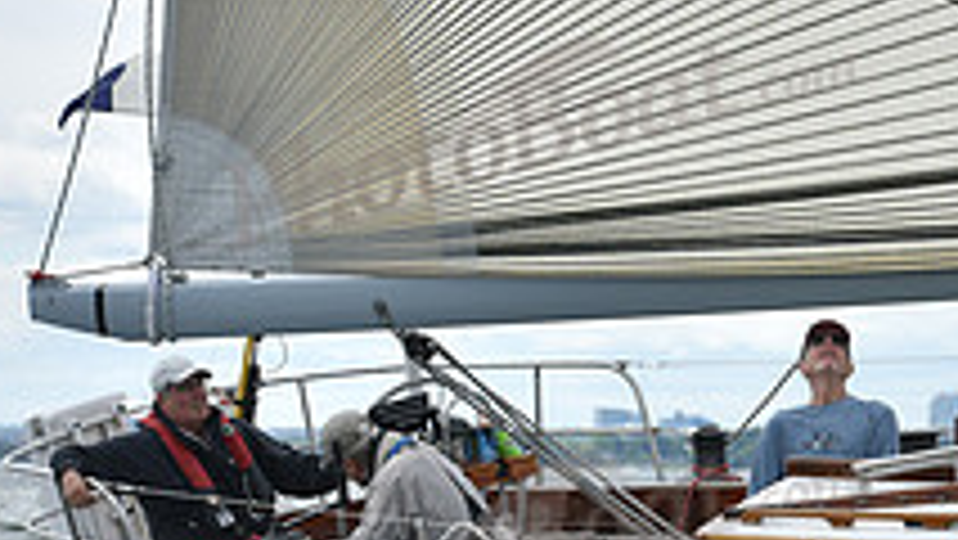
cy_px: 718
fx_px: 6658
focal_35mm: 262
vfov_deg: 4.6
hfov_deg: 8.2
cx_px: 1093
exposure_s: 1/1250
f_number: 6.3
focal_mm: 92
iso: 320
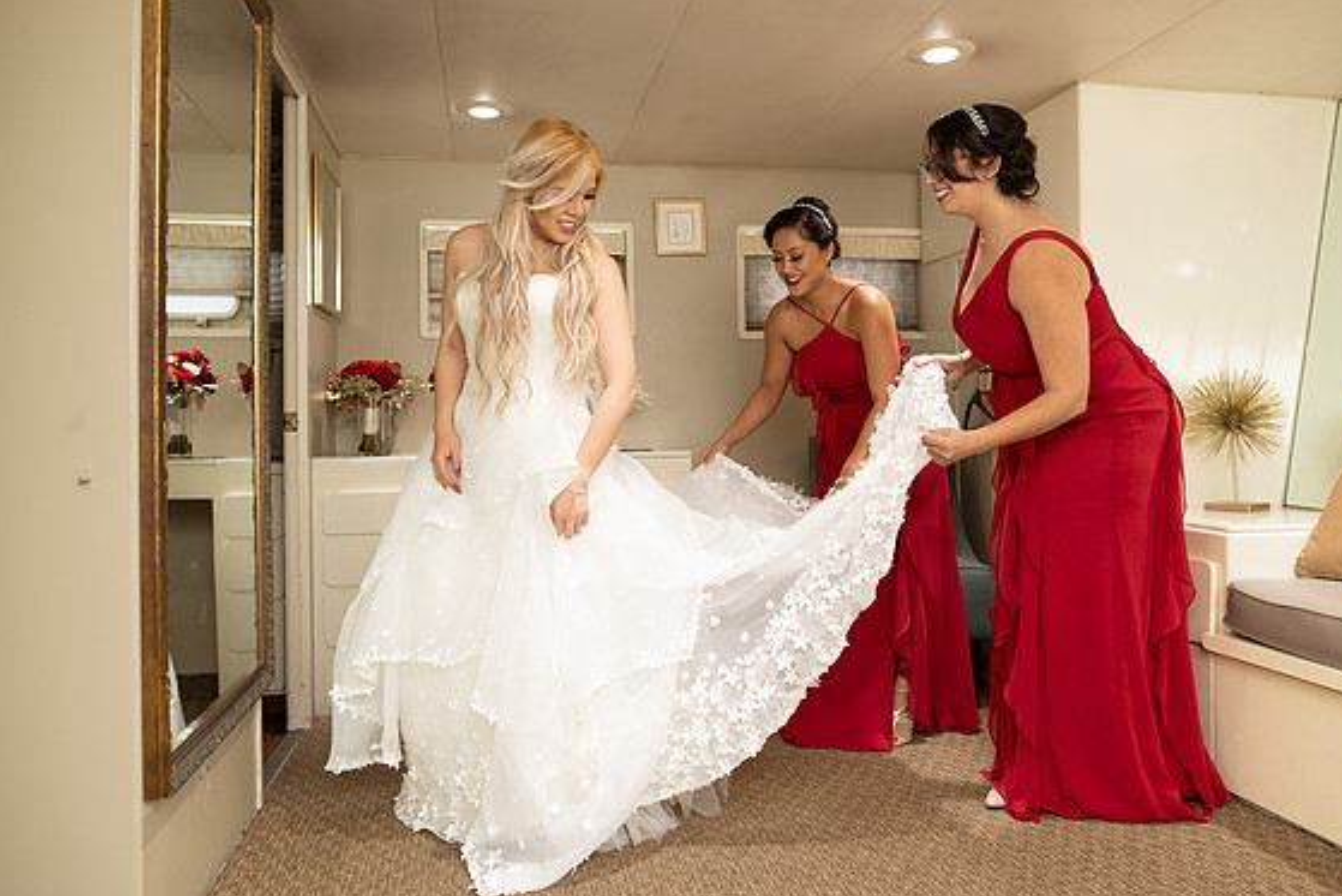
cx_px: 698
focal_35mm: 28
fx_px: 1044
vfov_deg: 46.4
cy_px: 409
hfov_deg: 65.4
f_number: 2.2
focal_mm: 24
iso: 500
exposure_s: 1/250
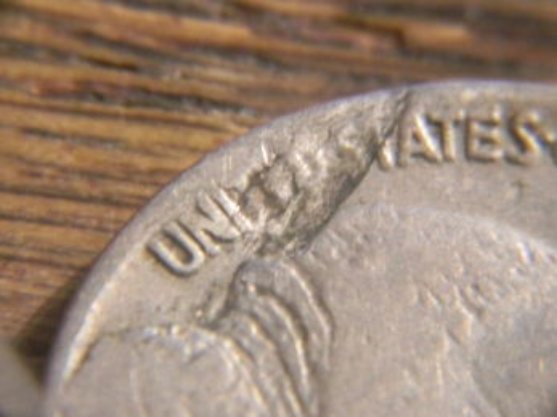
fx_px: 1078
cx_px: 278
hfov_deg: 29.0
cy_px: 208
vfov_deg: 21.9
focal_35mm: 67
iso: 400
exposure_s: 1/6.5
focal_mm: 12.2
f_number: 4.3
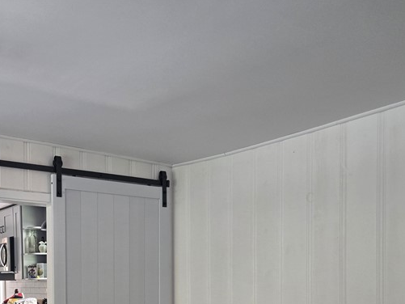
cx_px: 104
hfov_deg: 39.4
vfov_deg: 28.8
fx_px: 550
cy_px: 308
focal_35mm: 47
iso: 400
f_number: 1.8
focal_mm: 5.4
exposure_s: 1/120
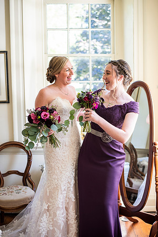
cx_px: 79
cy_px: 118
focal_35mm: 50
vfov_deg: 39.6
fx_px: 329
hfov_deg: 27.0
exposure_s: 1/400
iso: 640
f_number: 2.5
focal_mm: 50
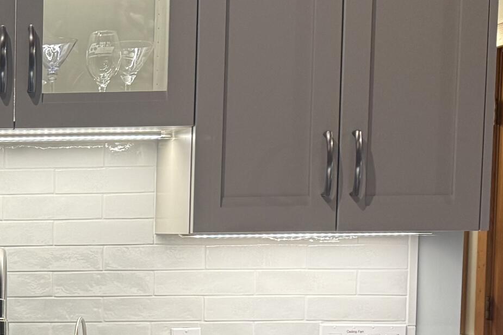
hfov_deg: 22.6
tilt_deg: -4.5
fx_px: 1131
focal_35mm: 81
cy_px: 330
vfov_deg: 16.5
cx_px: -133
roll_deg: +0.6
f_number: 1.78
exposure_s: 1/60
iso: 250
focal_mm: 6.76
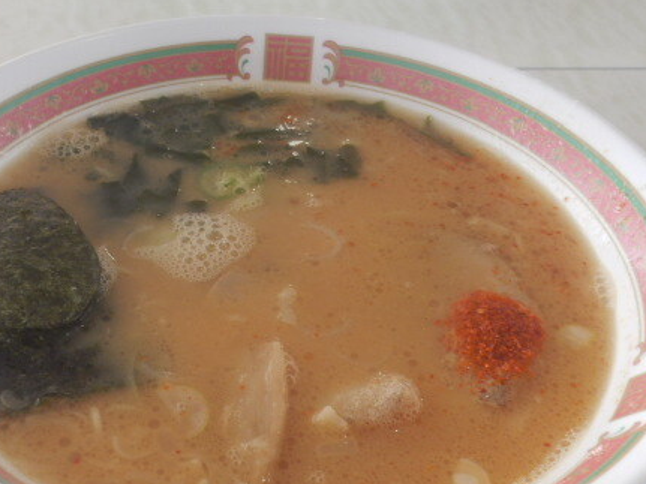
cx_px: 253
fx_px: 914
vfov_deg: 29.5
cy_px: 306
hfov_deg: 38.7
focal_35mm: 49
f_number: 3.7
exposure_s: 1/30
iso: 100
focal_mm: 5.9
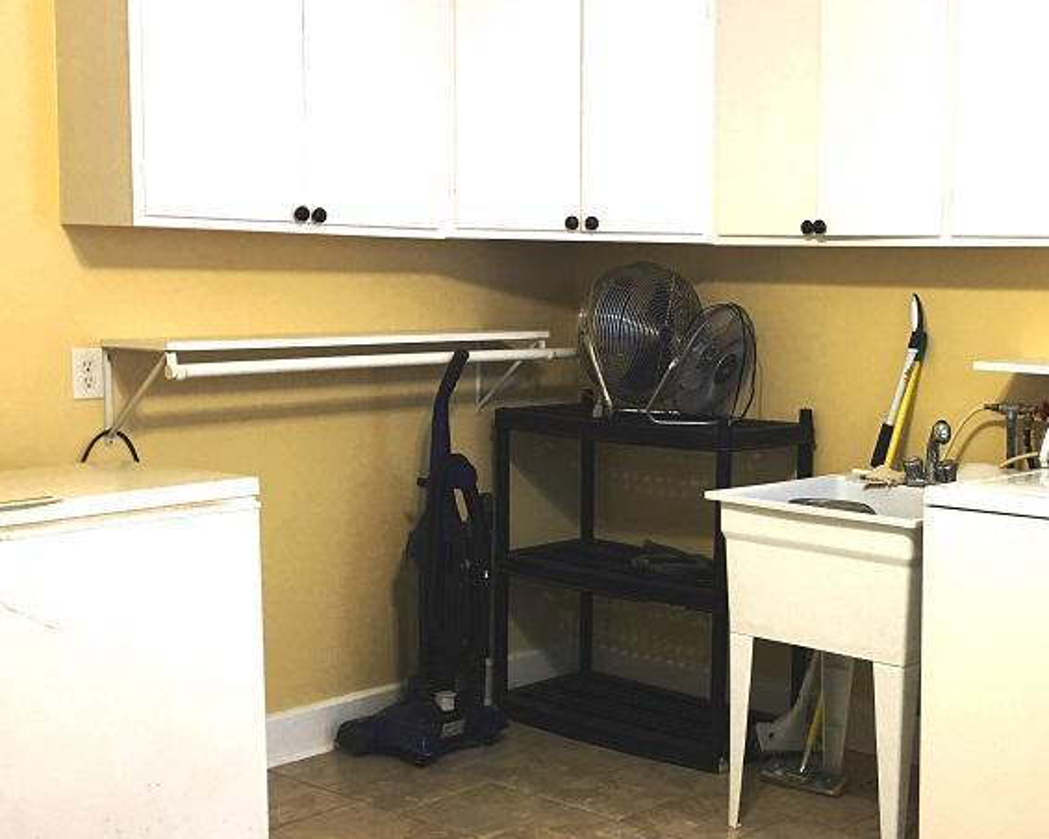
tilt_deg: -6.1
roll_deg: -0.5
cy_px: 454
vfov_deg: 30.2
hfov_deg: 36.6
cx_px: 764
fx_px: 1553
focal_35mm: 50
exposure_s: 1/15
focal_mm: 4.15
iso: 40
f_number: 2.2
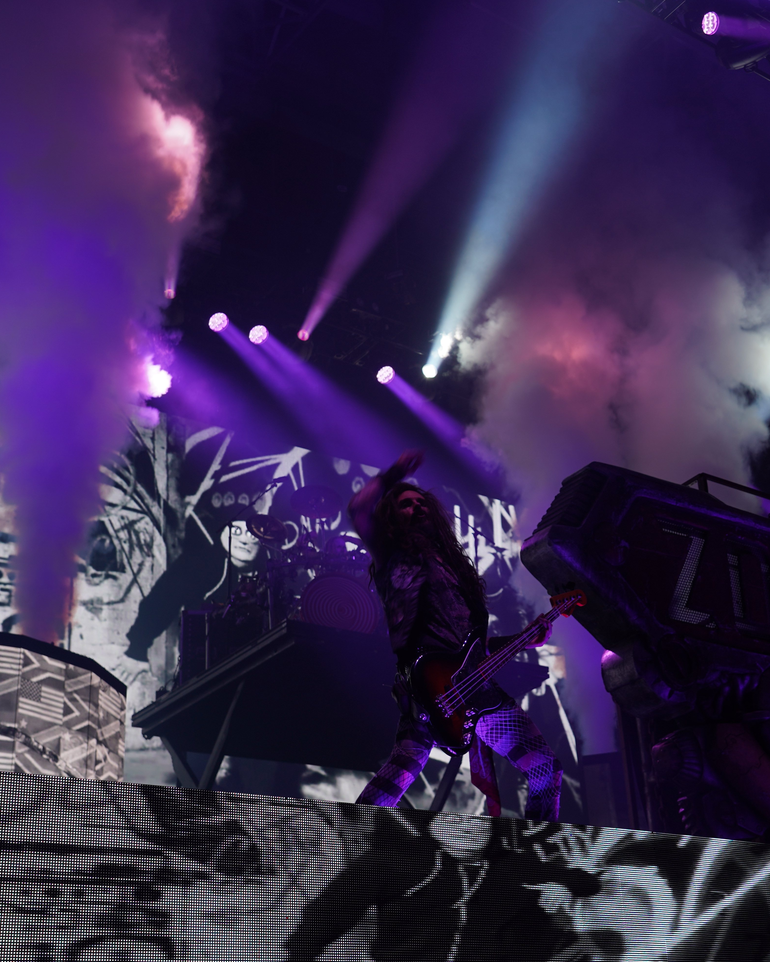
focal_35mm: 50
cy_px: 486
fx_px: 1424
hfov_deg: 29.7
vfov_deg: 37.3
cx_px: 582
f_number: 5
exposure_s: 1/60
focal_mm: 35
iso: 100
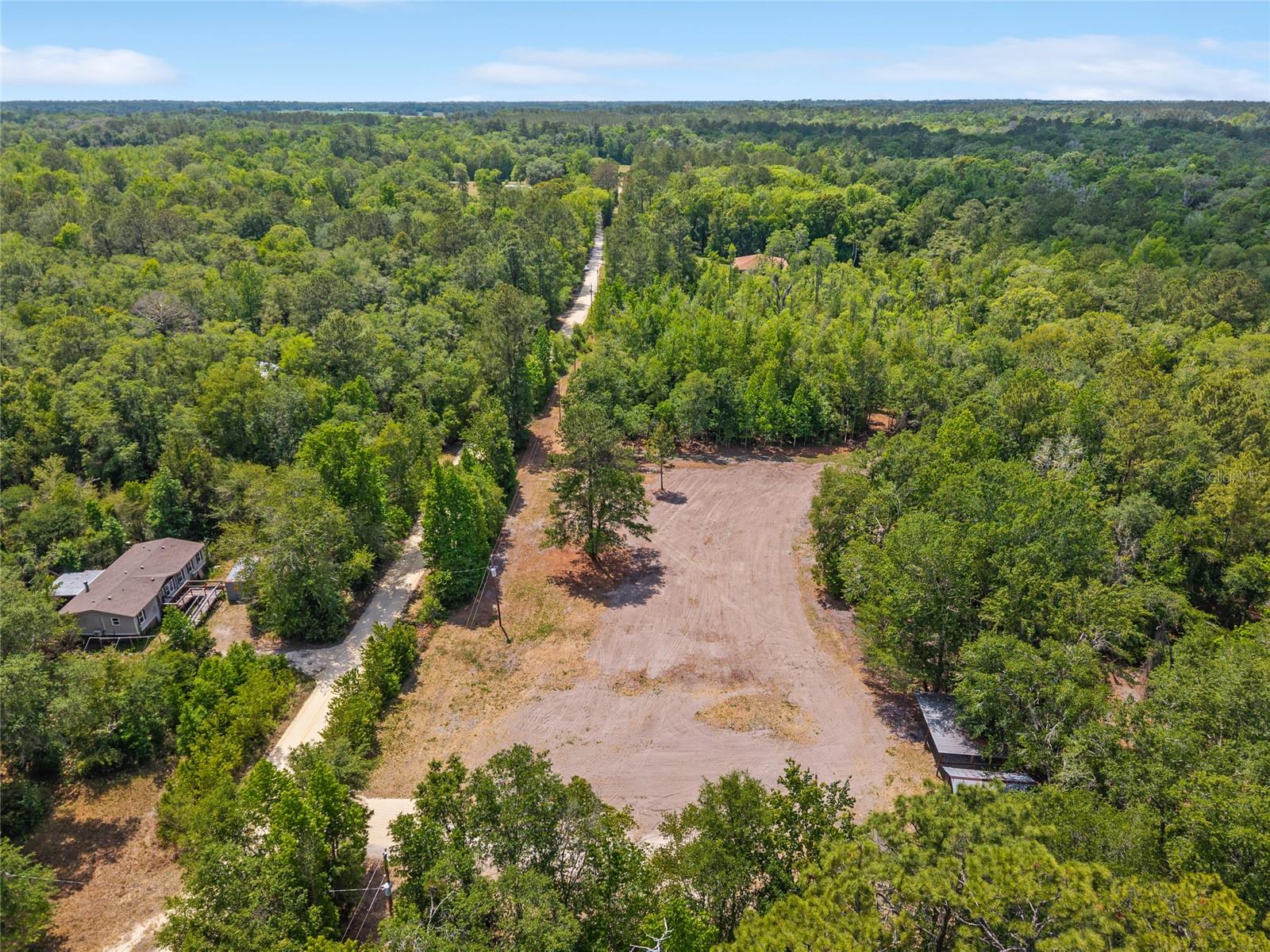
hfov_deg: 71.6
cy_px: 476
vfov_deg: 56.8
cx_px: 635
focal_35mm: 24
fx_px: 881
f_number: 1.8
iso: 240
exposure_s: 1/3200
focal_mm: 8.67
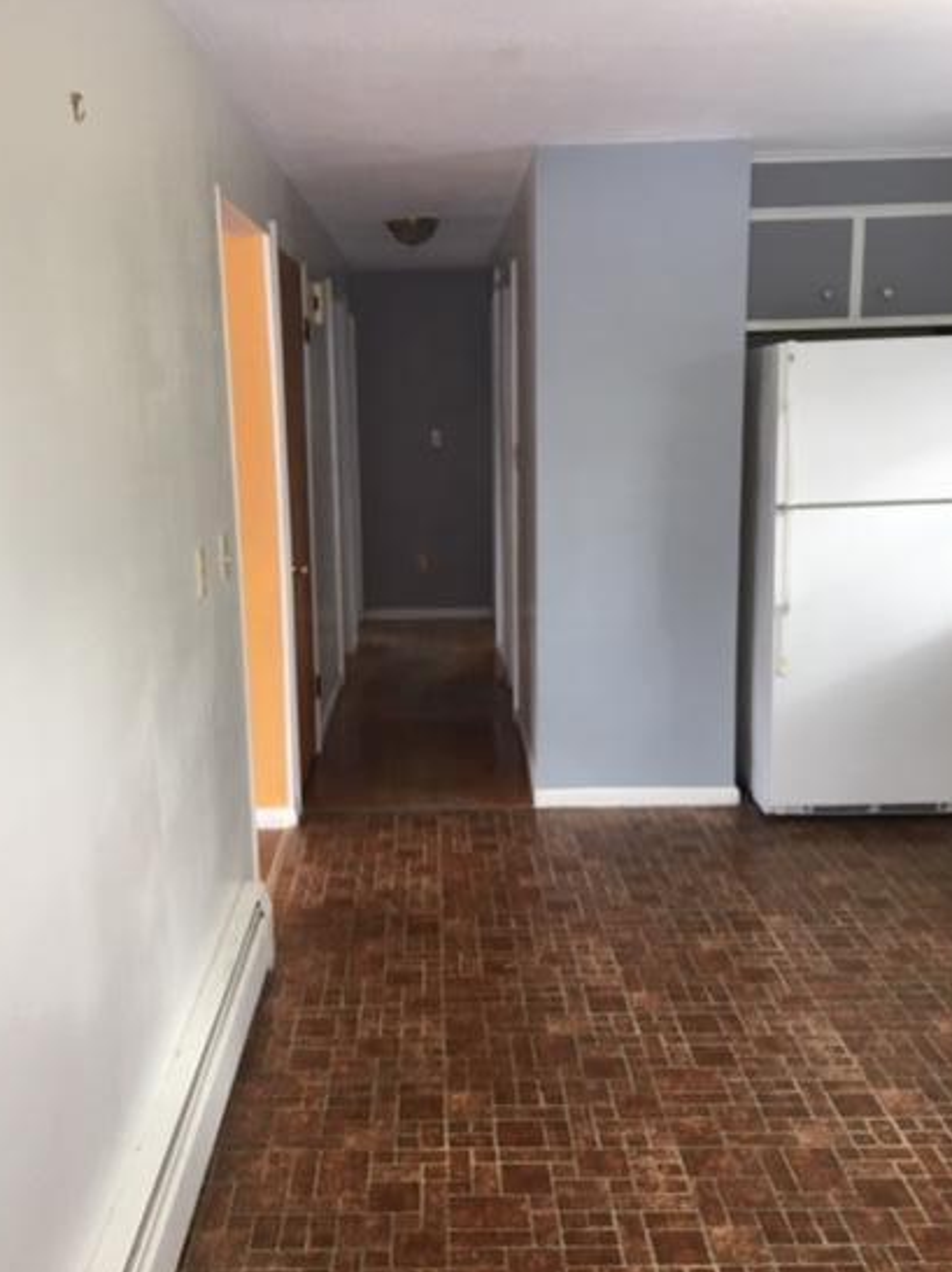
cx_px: 419
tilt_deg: -11.6
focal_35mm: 34
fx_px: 1248
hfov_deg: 41.7
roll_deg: +1.5
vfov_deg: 54.0
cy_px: 648
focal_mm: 4.15
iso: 64
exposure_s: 1/30
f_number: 2.2
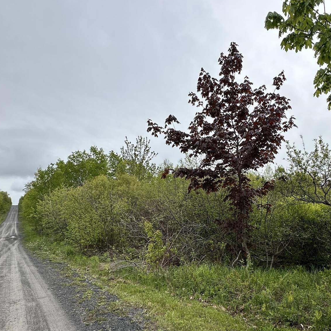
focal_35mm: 25
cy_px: 195
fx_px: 270
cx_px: 210
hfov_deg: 61.9
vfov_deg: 62.5
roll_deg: -0.1
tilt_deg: +4.1
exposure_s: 1/2817
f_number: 2.2
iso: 50
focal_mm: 2.22
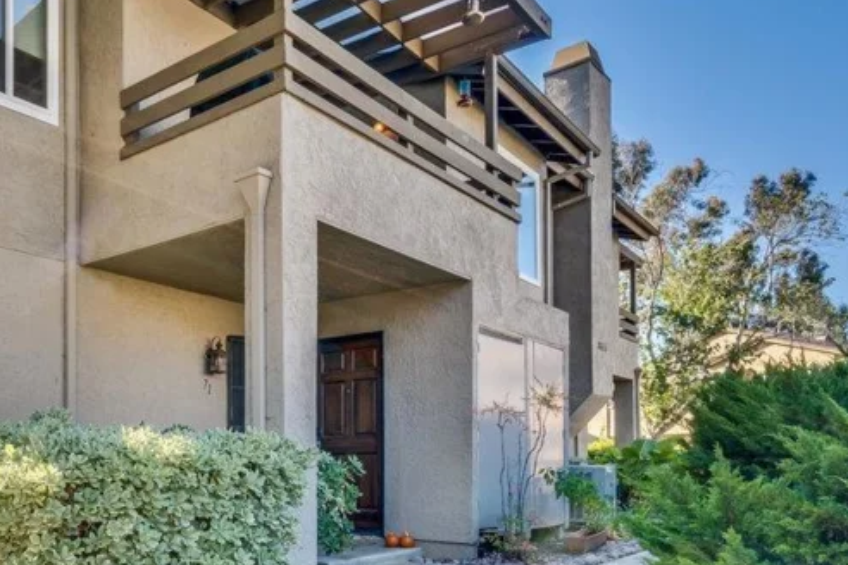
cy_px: 303
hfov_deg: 60.6
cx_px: 226
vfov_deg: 44.9
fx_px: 683
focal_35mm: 29
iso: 320
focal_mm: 17
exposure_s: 1/60
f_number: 22
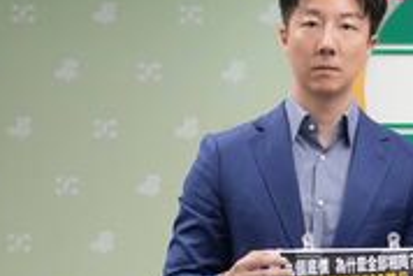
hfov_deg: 7.0
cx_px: 441
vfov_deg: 4.7
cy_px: 210
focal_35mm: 293
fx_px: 3365
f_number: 5.6
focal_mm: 87
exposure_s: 1/160
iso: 2500
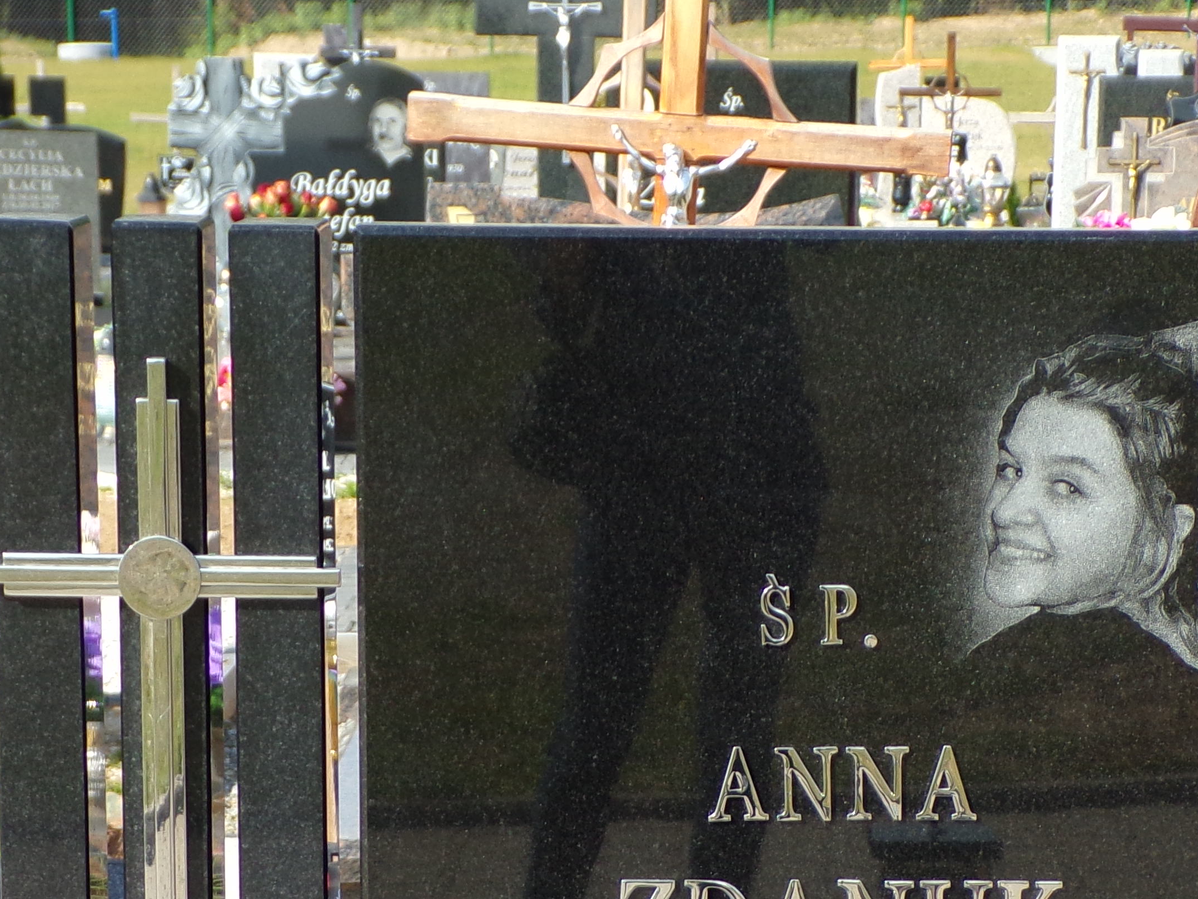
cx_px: 708
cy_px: 953
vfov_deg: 10.6
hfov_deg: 14.2
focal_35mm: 139
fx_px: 4810
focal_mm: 11.6
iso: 80
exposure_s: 1/340
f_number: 4.1
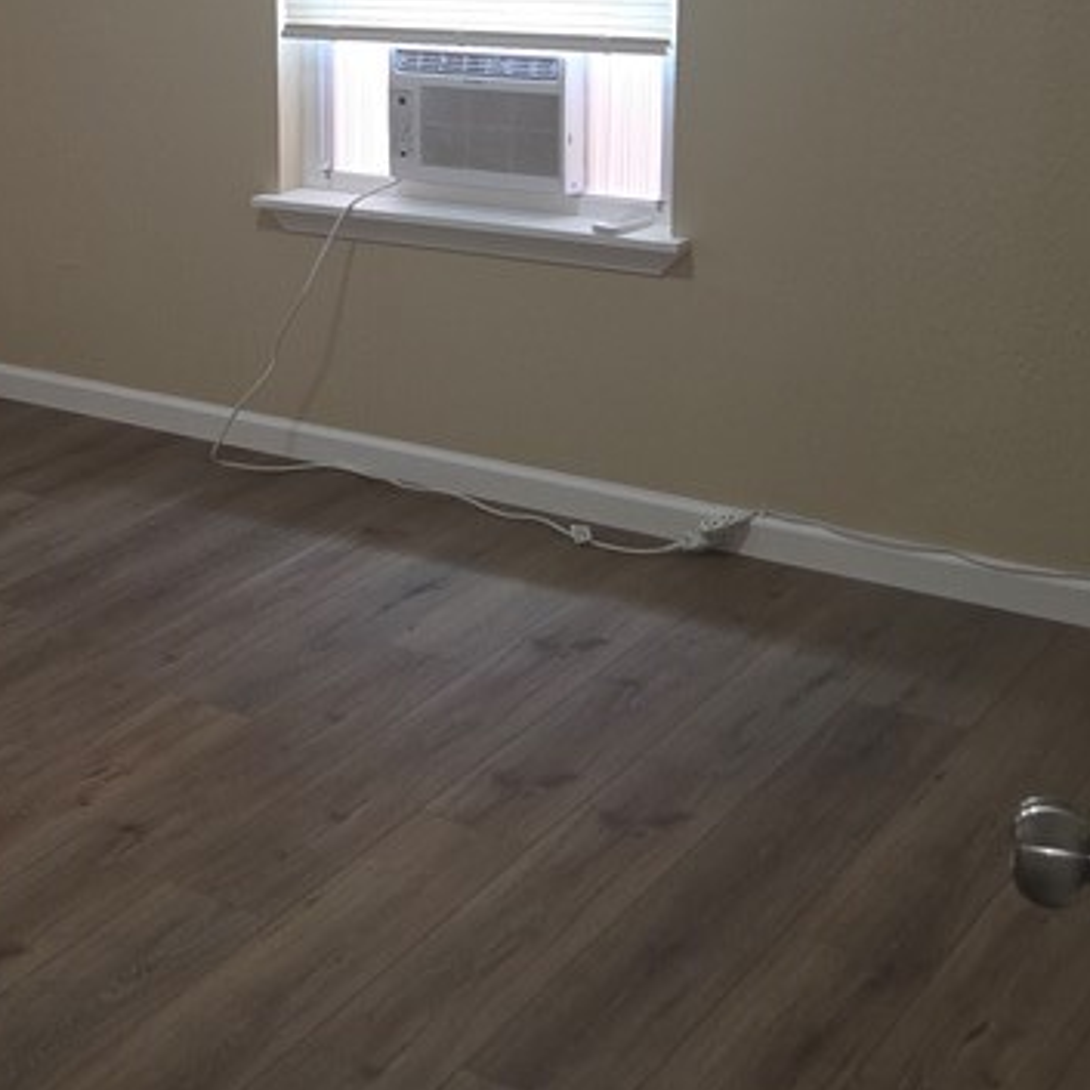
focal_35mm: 59
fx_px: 2102
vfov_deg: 28.5
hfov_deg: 27.7
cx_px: 56
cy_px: 232
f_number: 1.8
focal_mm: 5.4
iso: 50
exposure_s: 1/60
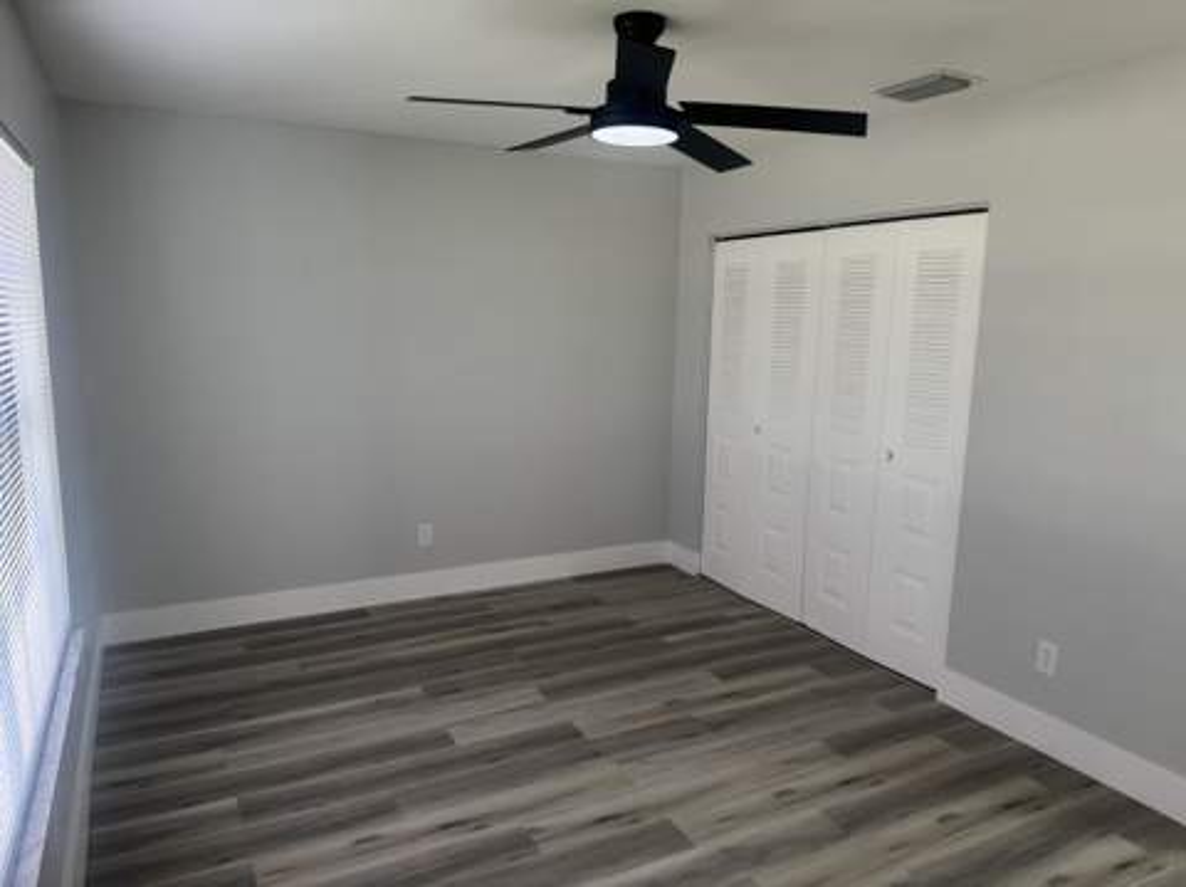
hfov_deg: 71.7
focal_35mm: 24
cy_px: 444
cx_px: 593
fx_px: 821
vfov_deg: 56.7
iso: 100
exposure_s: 1/120
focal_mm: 6.76
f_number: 1.78
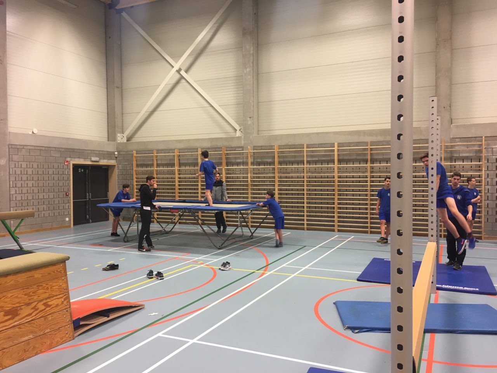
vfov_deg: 48.2
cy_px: 186
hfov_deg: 61.7
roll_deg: +0.5
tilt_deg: -0.9
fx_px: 416
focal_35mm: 29
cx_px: 248
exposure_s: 1/33
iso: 100
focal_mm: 4.15
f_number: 2.2
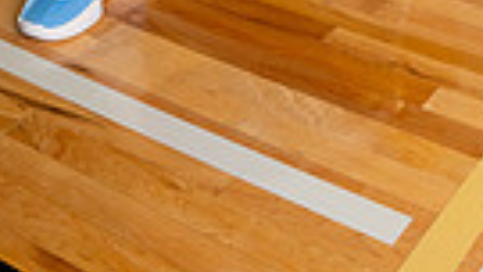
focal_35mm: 84
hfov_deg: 25.0
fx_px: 1076
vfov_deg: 11.3
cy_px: -429
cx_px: 354
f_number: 7.1
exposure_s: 1/200
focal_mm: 24
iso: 640
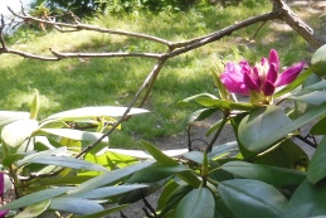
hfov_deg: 9.1
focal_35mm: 225
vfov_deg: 6.1
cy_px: 54
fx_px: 2039
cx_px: 206
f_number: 5.4
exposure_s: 1/50
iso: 125
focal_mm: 14.3
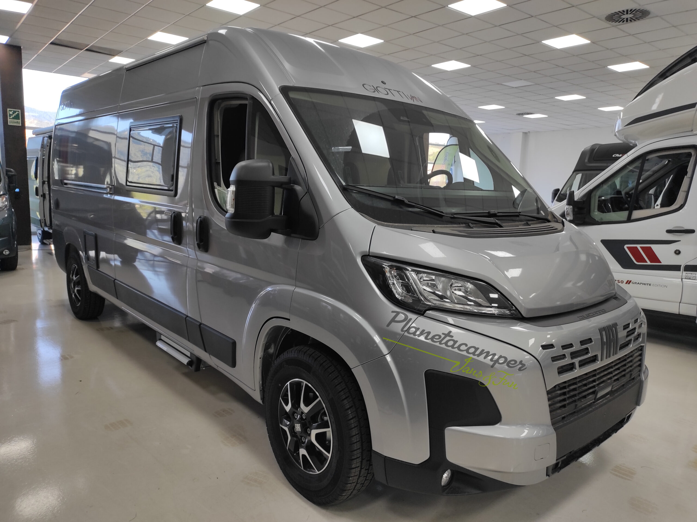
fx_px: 503
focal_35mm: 25
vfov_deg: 54.8
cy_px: 261
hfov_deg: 69.4
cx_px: 348
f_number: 1.89
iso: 120
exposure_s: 1/100
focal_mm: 5.43
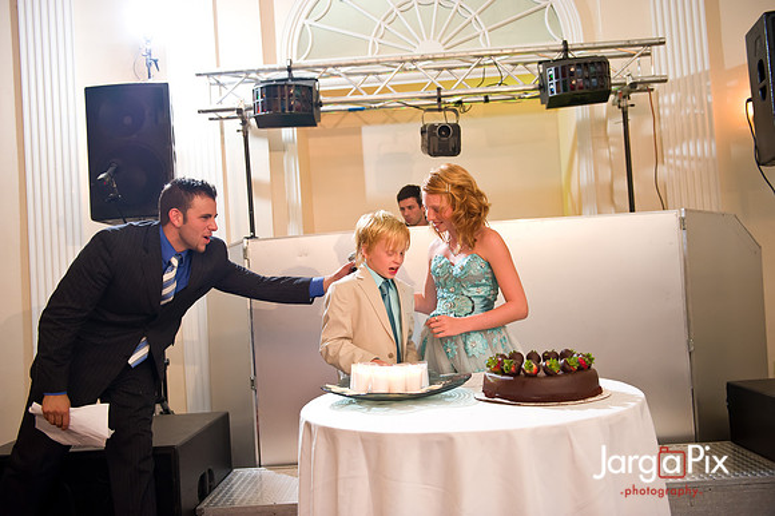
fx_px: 688
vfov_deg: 41.1
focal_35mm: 32
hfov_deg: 58.7
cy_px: 258
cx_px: 388
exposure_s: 1/125
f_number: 3.2
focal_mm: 32
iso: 1600
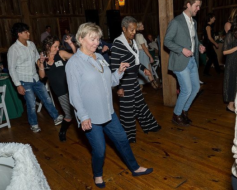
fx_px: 224
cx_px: 127
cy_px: 91
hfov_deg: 55.6
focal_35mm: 32
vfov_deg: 45.8
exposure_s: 1/250
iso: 640
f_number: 8
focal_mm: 17
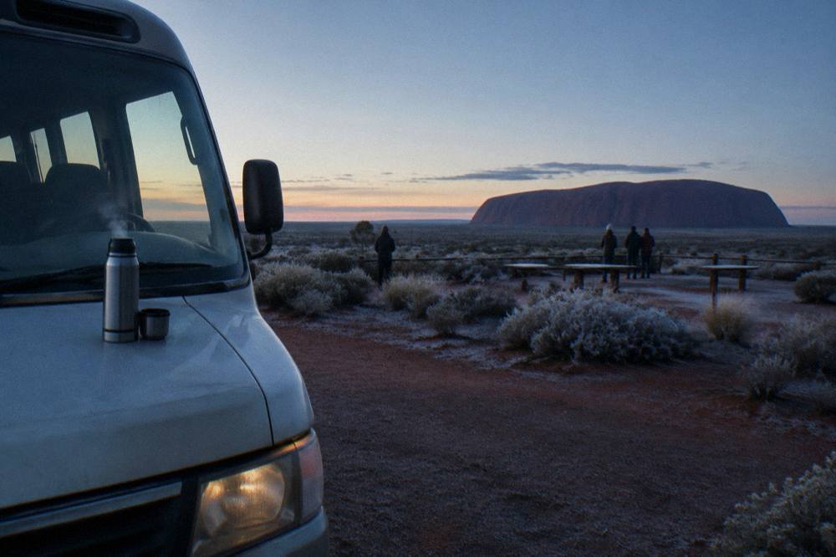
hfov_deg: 40.4
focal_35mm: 49
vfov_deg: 27.5
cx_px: 418
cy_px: 278
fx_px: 1137
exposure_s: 1/60
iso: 4000
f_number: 5
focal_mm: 49
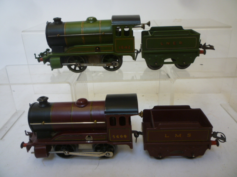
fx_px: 199
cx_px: 118
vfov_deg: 48.2
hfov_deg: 61.7
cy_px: 88
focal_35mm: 29
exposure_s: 1/30
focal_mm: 5.2
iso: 100
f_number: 3.3
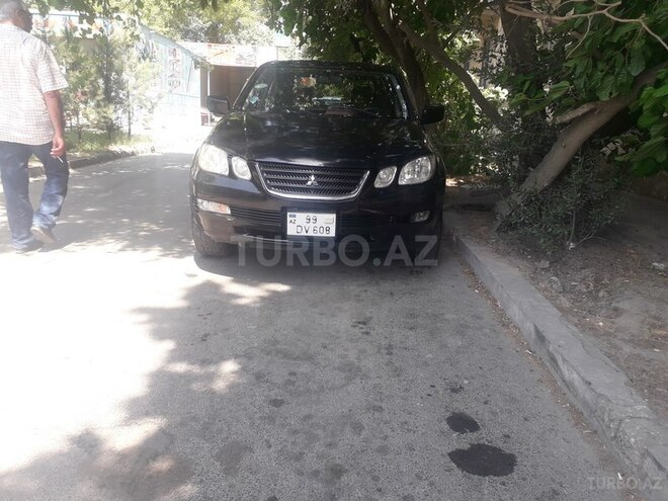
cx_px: 334
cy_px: 250
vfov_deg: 51.4
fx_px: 521
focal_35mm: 27
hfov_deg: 65.3
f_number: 1.9
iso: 40
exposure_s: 1/217
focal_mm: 3.6
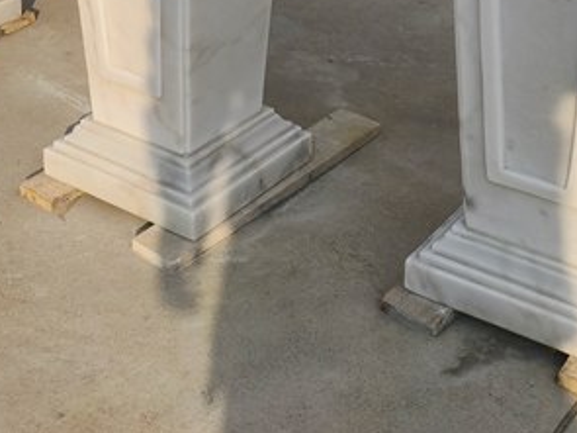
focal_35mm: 78
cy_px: -141
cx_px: 168
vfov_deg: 17.6
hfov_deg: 24.8
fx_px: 1300
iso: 256
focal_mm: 6.54
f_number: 1.57
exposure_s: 1/15625
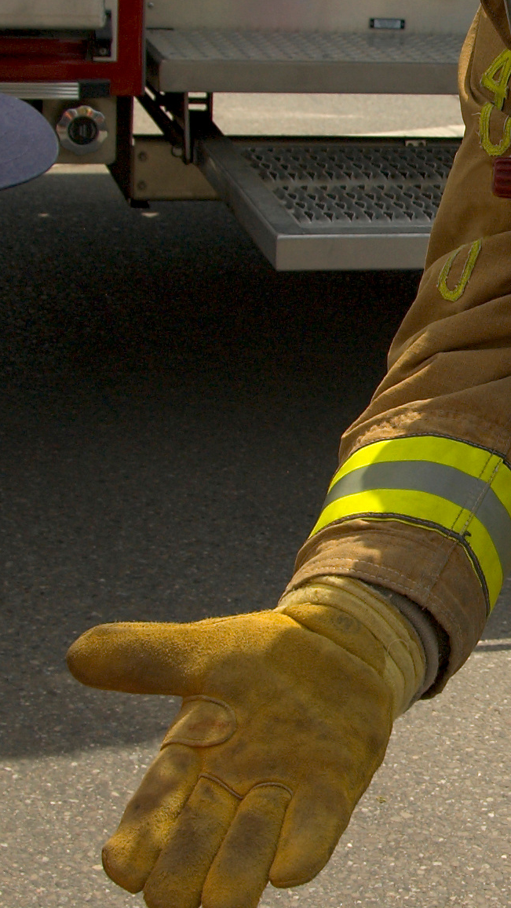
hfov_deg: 12.1
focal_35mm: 98
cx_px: 604
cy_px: 374
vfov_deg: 21.8
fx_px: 2360
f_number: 7.1
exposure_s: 1/800
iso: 200
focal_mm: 24
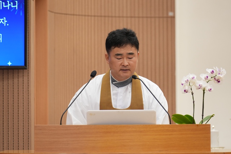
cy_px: 77
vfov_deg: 6.1
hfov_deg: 9.1
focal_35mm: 225
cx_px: 116
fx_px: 1444
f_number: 2.8
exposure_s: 1/125
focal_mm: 150
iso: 640
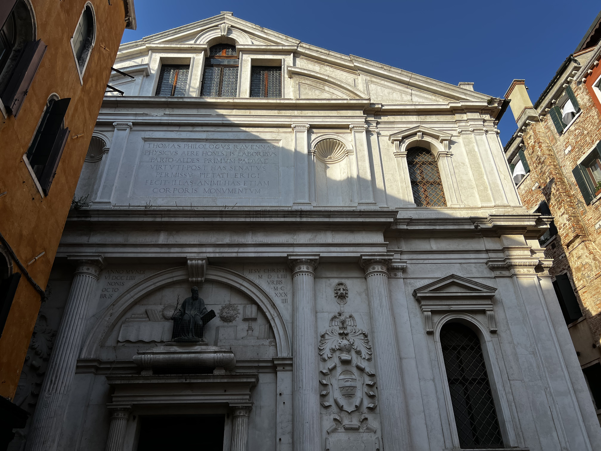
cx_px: 300
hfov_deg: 67.3
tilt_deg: +31.8
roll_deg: +1.8
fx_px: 451
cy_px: 226
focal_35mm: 26
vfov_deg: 53.1
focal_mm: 5.7
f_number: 1.5
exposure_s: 1/2299
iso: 50
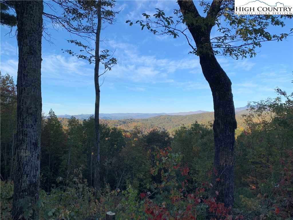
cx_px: 146
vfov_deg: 53.1
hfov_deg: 67.3
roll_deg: +0.2
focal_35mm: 26
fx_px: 220
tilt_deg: +0.7
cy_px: 110
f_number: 1.8
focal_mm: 4.25
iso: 25
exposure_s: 1/1387
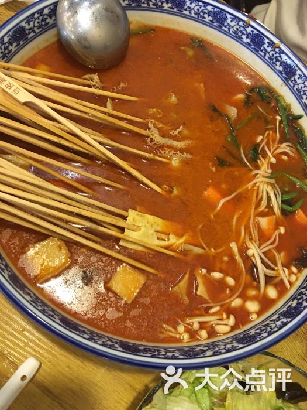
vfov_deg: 61.7
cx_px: 154
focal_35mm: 29
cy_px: 205
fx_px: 343
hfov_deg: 48.2
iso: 80
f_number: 2.2
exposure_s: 1/10
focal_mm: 4.15
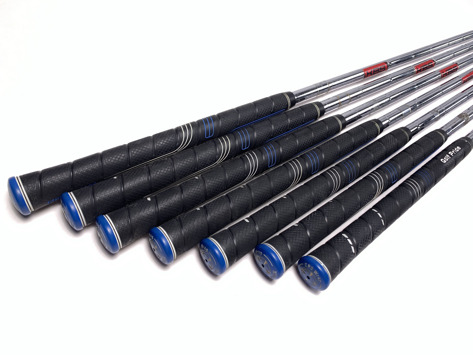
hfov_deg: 67.3
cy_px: 178
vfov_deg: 53.1
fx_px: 355
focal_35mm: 26
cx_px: 236
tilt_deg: -57.0
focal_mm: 4.25
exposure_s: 1/120
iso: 32
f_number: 1.8
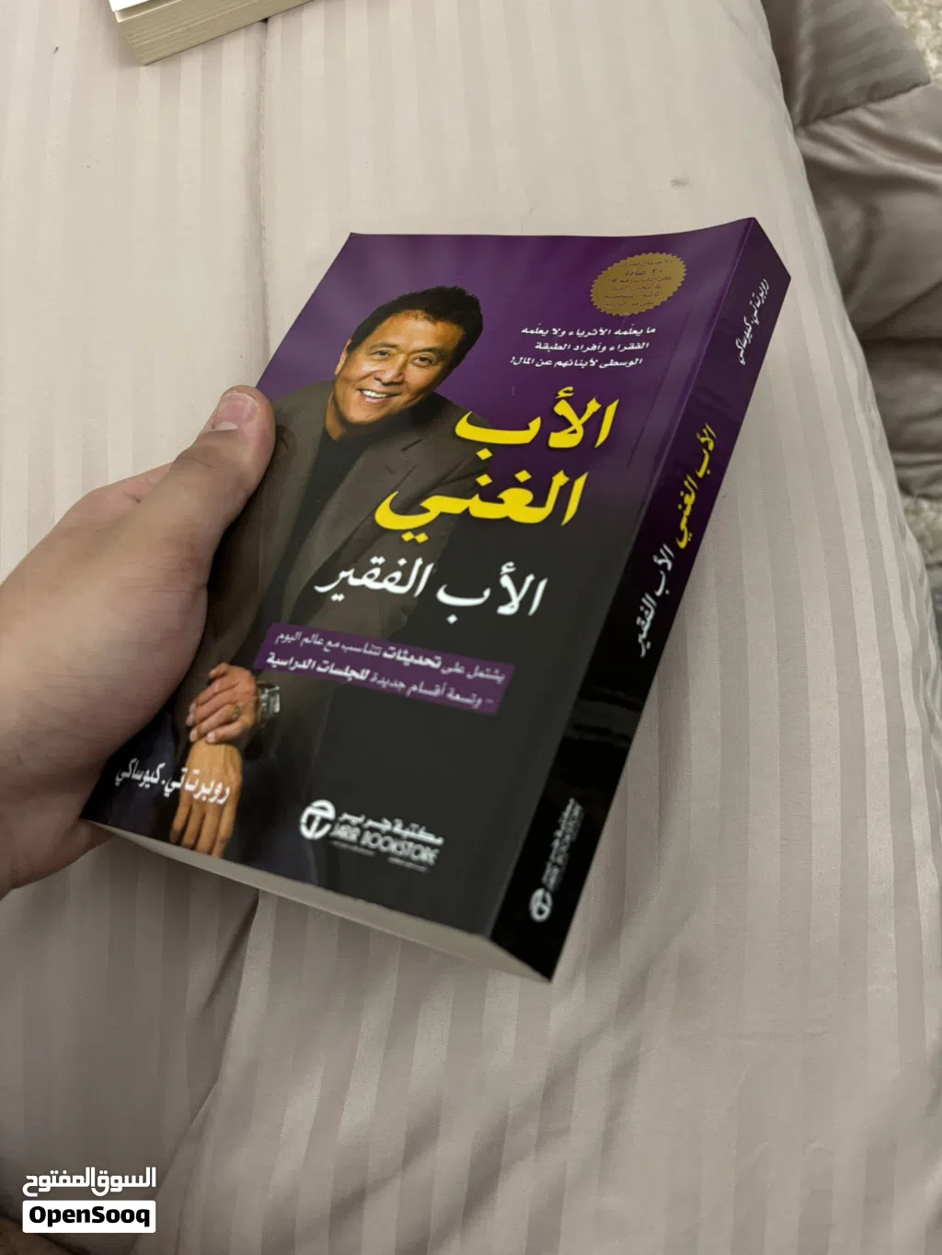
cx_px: 471
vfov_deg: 67.3
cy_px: 628
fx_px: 943
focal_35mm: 26
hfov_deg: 53.1
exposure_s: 1/50
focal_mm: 5.96
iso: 250
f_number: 1.6
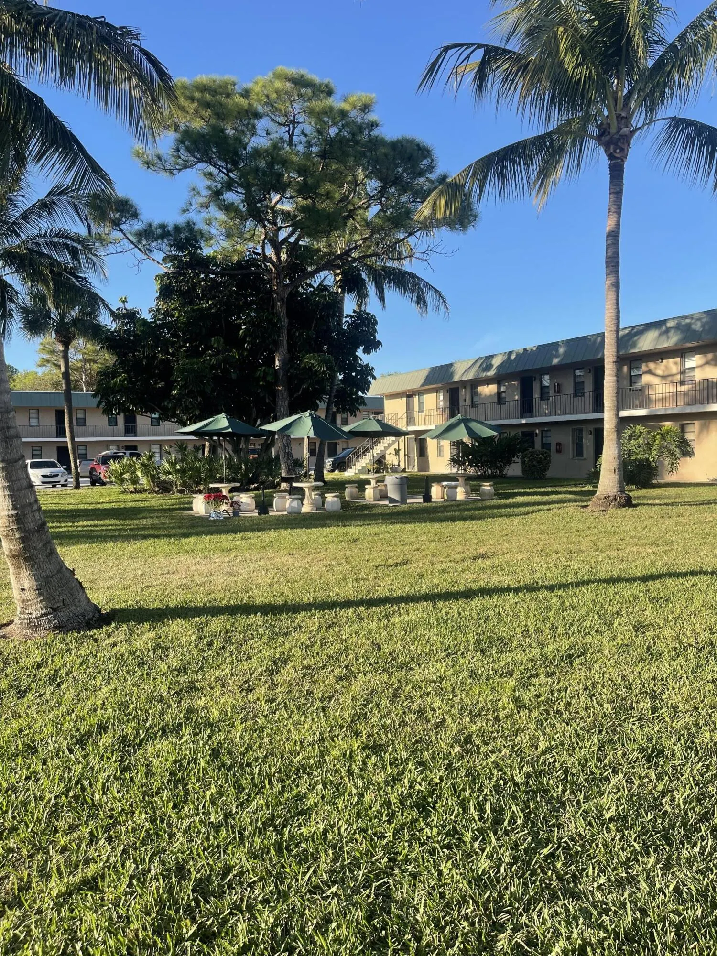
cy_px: 478
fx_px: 690
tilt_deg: -2.5
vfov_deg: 69.4
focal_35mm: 25
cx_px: 358
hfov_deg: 54.9
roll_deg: +1.7
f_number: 1.6
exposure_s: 1/1152
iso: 32
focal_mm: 5.1
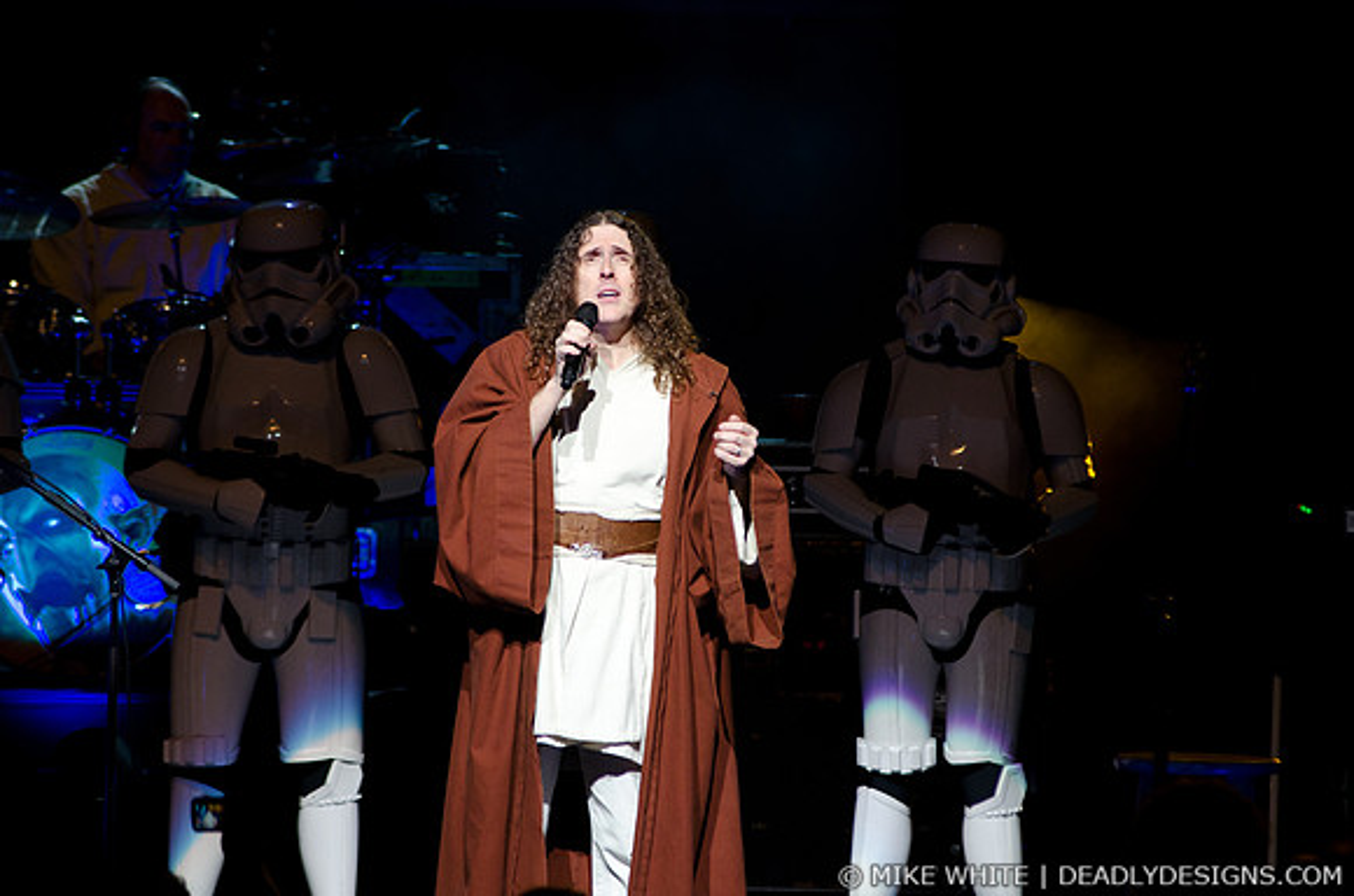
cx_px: 677
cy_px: 448
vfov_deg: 5.4
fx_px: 9570
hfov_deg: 8.1
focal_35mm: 255
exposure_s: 1/1000
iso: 1000
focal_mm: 170
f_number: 4.5
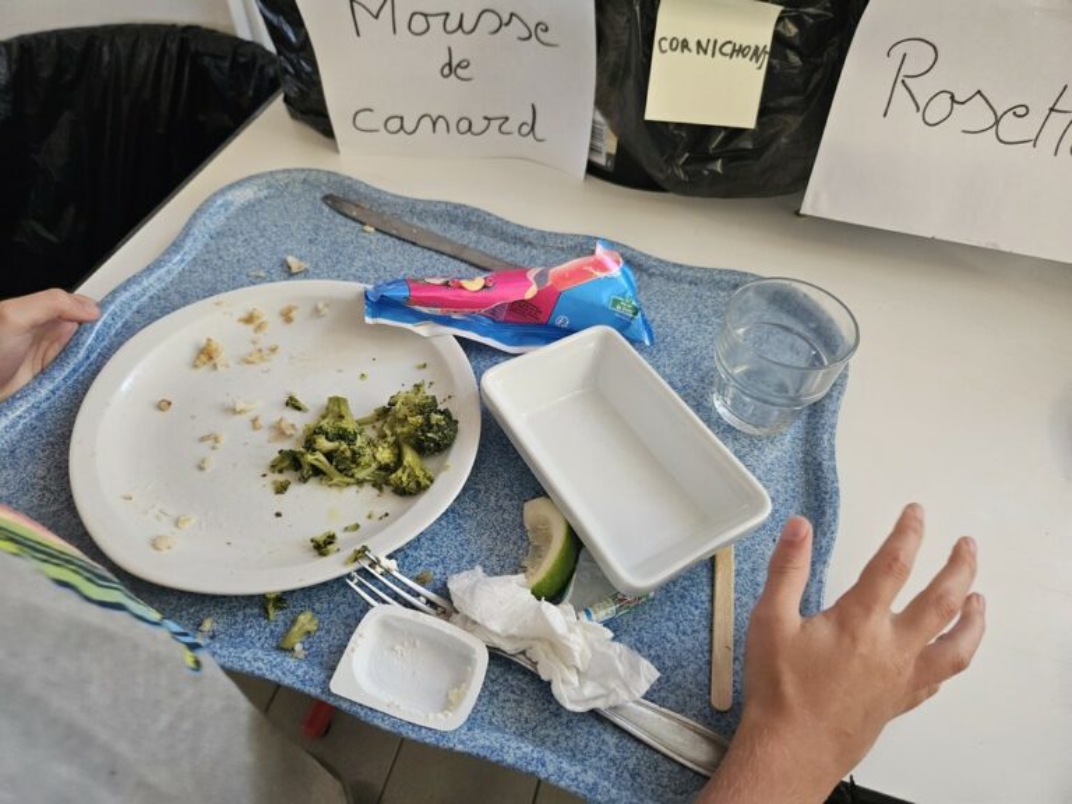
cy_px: 402
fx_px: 712
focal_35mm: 23
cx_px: 536
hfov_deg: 73.9
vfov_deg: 58.9
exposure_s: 1/100
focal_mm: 5.4
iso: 500
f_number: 1.8
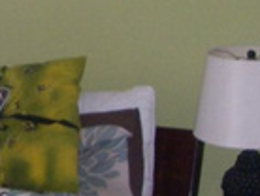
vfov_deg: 8.4
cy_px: 8
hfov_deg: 10.8
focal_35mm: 176
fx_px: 1324
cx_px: -126
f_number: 3.3
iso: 200
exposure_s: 1/40
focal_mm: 6.3
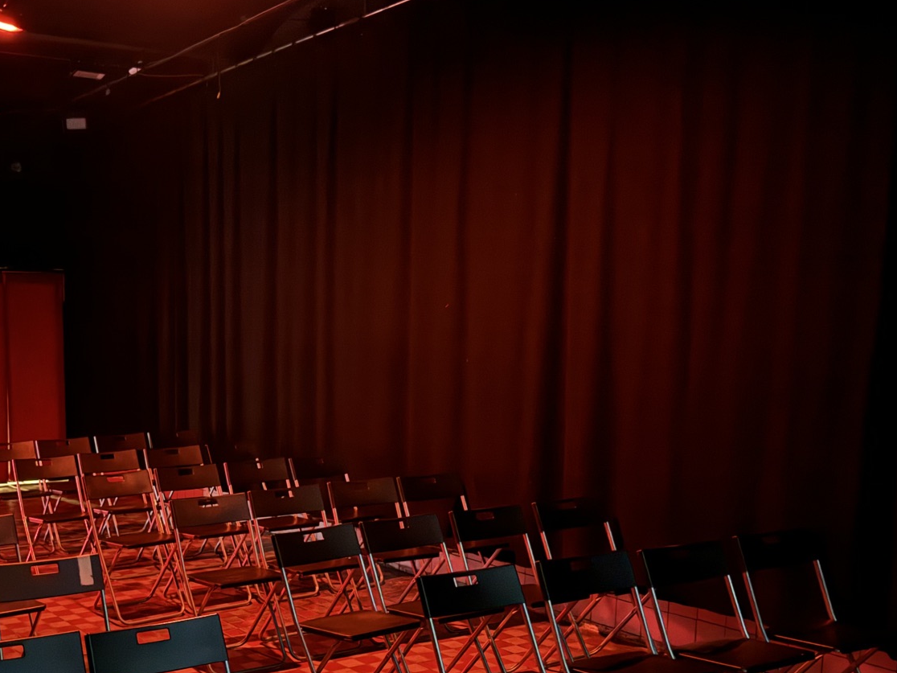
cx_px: 195
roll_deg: +0.3
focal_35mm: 43
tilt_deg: -6.9
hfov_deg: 42.1
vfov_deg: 33.2
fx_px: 1114
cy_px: 462
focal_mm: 6.76
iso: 6400
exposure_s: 1/2
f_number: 1.78
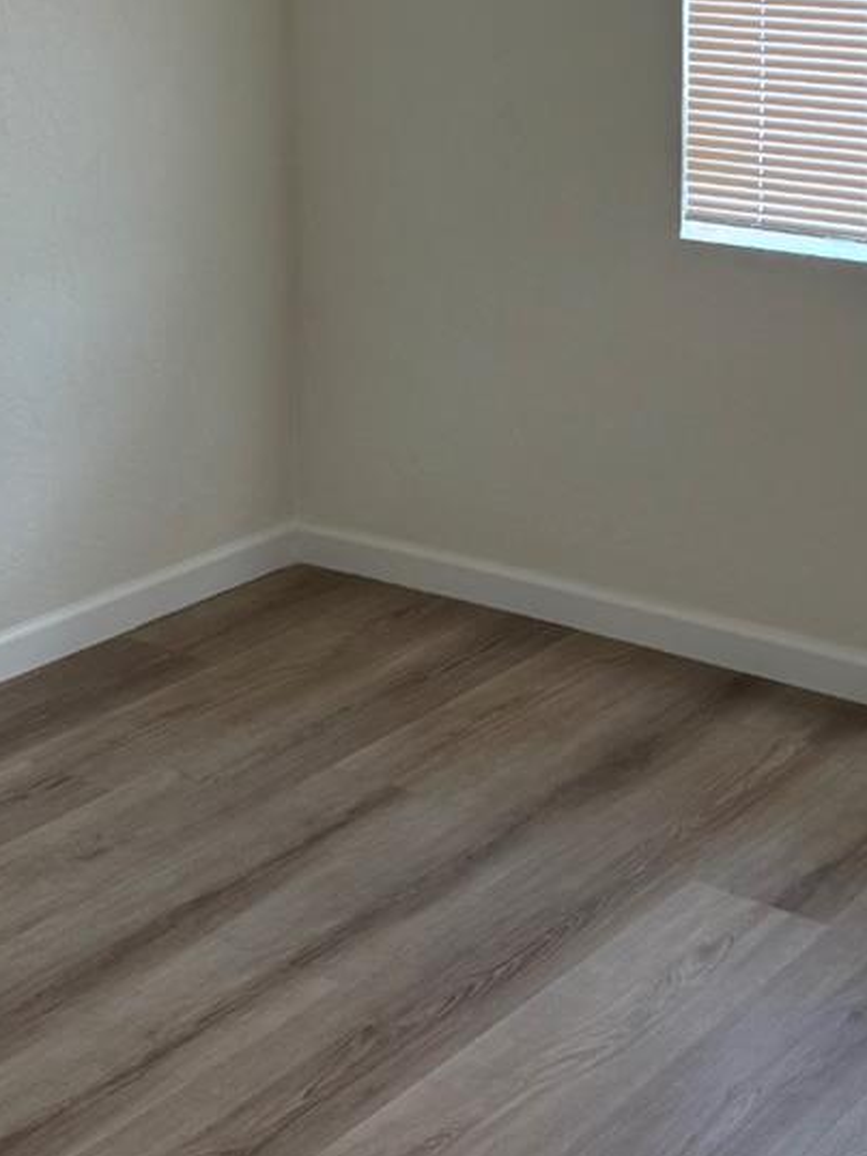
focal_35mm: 67
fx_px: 2237
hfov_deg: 21.9
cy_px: 96
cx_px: 567
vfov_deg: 27.8
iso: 160
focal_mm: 6.76
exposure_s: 1/120
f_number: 1.78
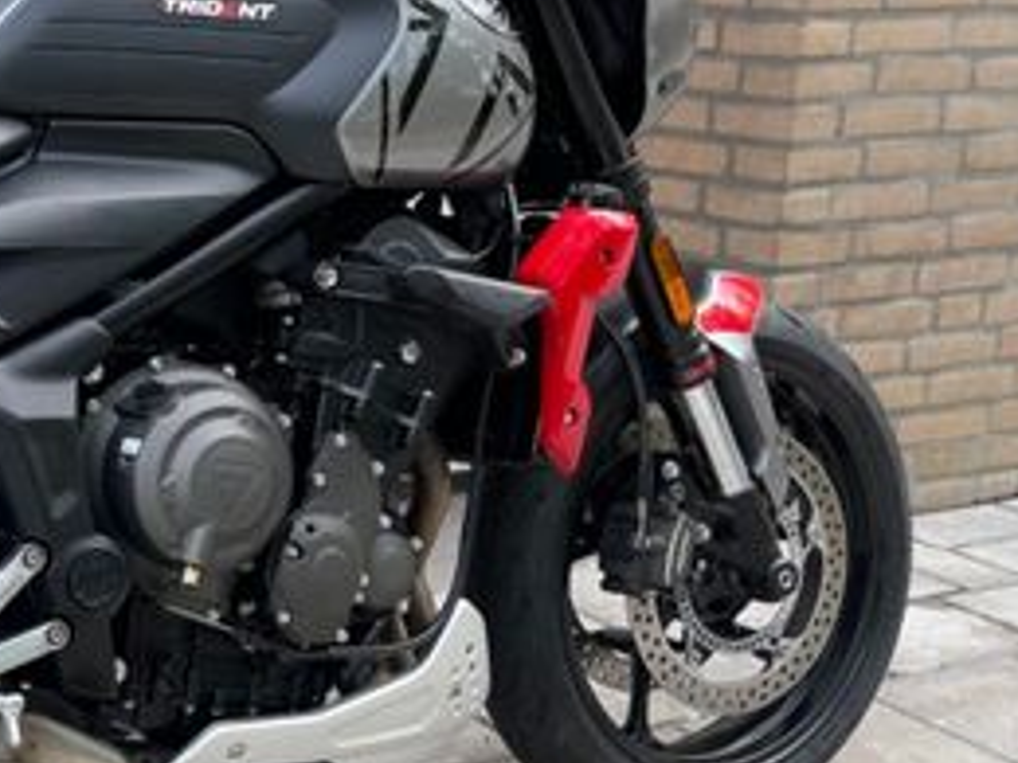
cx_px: -63
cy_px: 434
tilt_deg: -14.2
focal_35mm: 64
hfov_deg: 28.0
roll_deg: -0.2
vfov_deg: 22.9
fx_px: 1882
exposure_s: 1/592
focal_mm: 5.1
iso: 50
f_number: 1.6
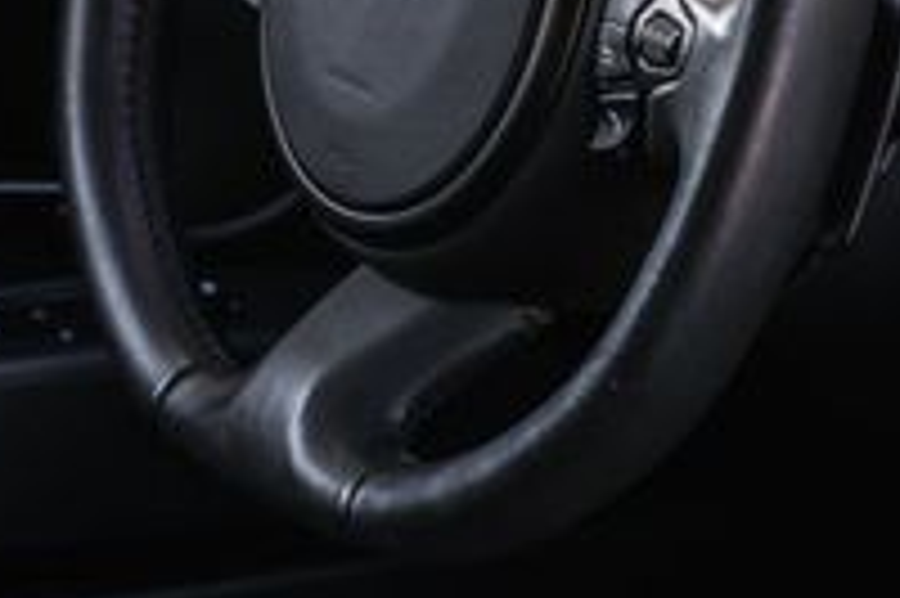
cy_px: 555
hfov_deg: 12.6
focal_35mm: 155
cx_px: 1372
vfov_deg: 8.8
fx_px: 3872
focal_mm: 40
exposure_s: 1/20
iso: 200
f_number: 8
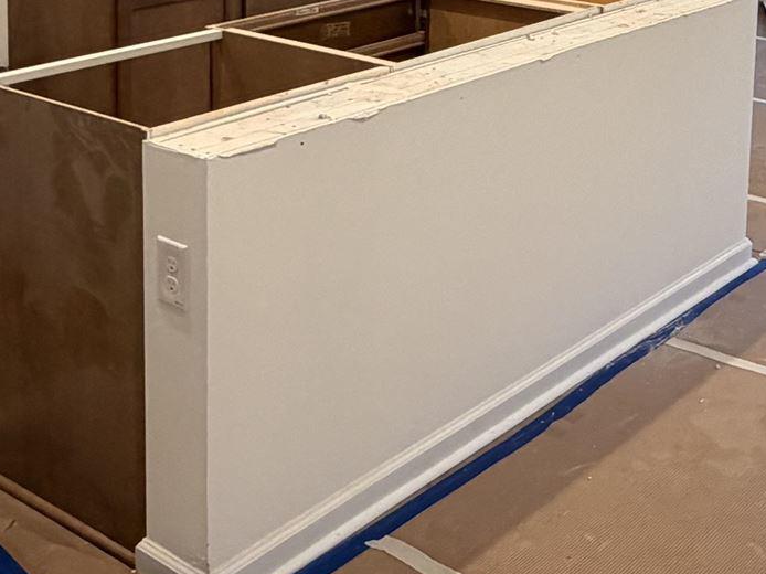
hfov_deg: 31.2
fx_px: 1371
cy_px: -71
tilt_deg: -7.9
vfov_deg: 22.2
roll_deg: -1.1
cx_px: 424
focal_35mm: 62
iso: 320
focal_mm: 2.22
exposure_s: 1/120
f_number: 2.2
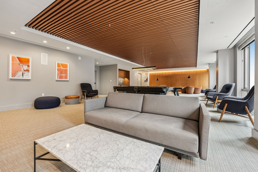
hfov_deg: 104.3
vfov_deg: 81.2
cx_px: 129
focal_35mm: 14
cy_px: 86
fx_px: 100
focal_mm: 14
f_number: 6.3
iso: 200
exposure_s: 1/6
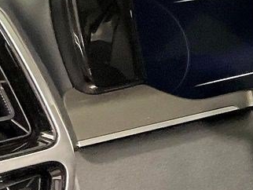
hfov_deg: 12.2
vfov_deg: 10.3
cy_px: 152
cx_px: 500
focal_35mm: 144
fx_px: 1053
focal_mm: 3
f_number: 1.8
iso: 250
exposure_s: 1/60
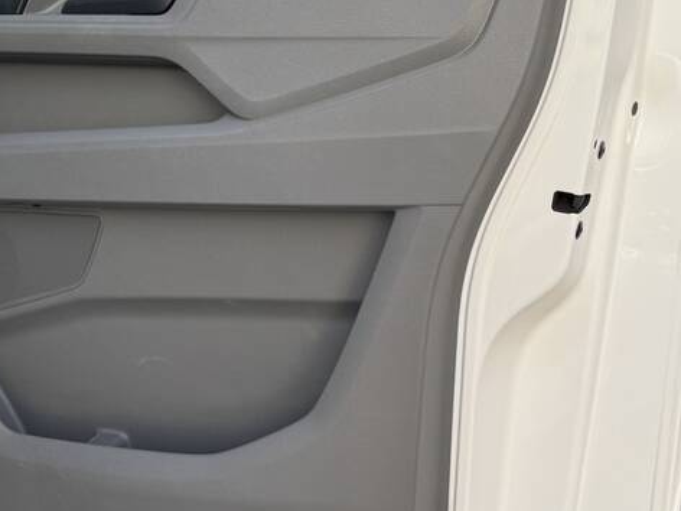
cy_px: 323
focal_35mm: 61
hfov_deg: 31.7
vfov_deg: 24.0
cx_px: 346
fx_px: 1200
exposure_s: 1/223
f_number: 1.78
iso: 64
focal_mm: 6.76
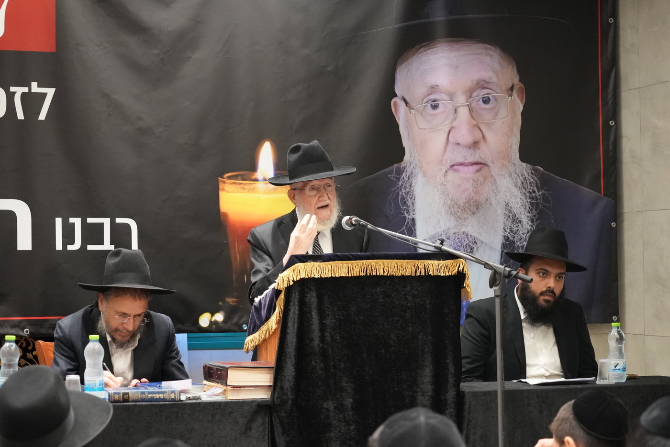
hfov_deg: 24.8
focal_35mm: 82
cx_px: 335
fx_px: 1527
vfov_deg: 16.7
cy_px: 224
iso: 10000
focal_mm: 82
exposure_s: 1/320
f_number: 5.6
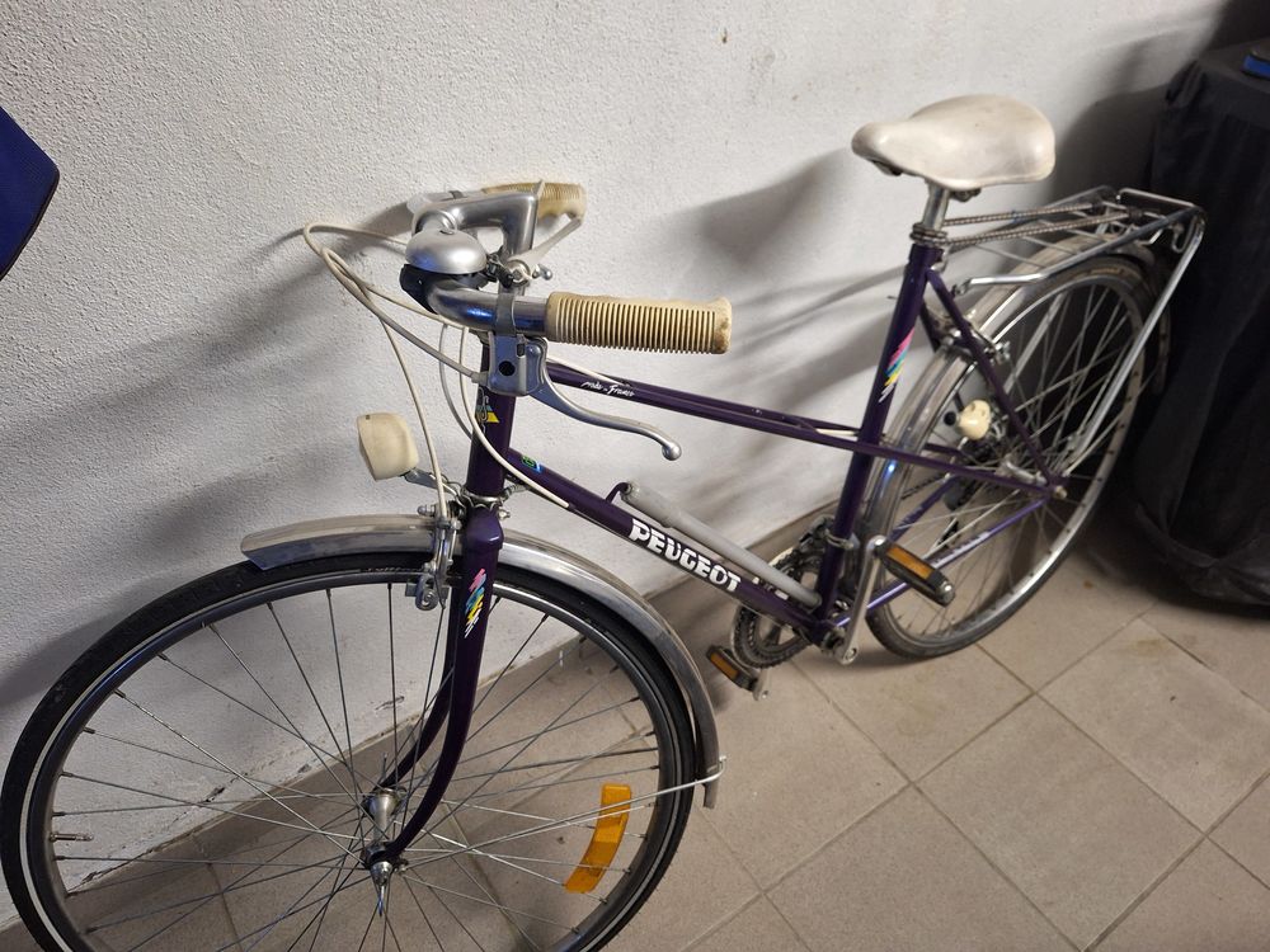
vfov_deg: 58.9
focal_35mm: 23
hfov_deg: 73.9
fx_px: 844
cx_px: 635
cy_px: 476
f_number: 1.8
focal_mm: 5.54
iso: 320
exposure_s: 1/25
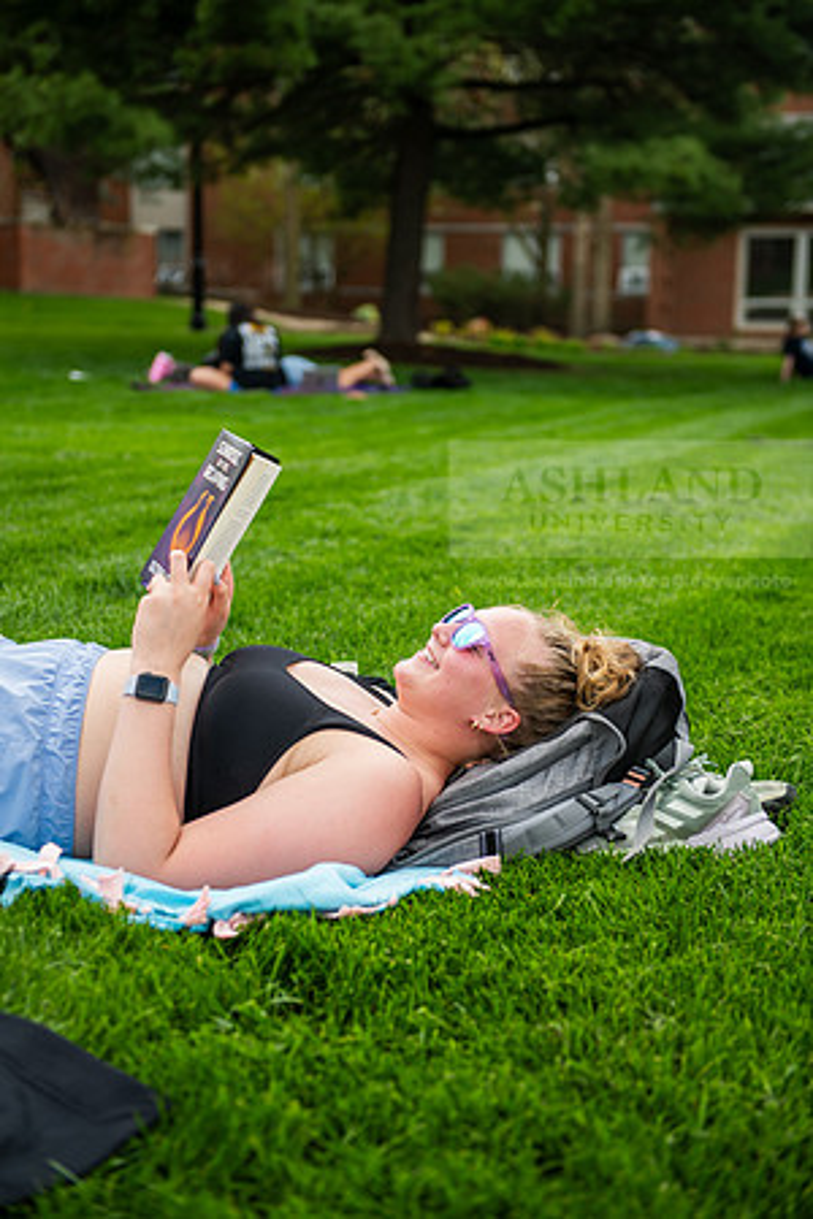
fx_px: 1897
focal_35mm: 56
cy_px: 610
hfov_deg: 24.2
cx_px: 406
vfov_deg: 35.6
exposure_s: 1/320
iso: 80
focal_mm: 56
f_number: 3.2
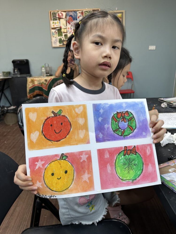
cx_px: 88
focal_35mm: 24
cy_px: 117
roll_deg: +0.7
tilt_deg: -18.2
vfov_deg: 71.6
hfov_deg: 56.8
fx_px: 163
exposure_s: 1/101
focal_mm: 6.86
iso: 50
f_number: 1.78
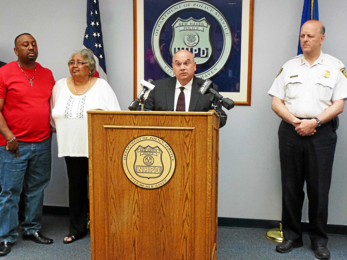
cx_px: 174
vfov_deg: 29.7
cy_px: 130
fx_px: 491
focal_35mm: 49
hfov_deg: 38.9
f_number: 4.1
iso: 400
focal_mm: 8.7
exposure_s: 1/40
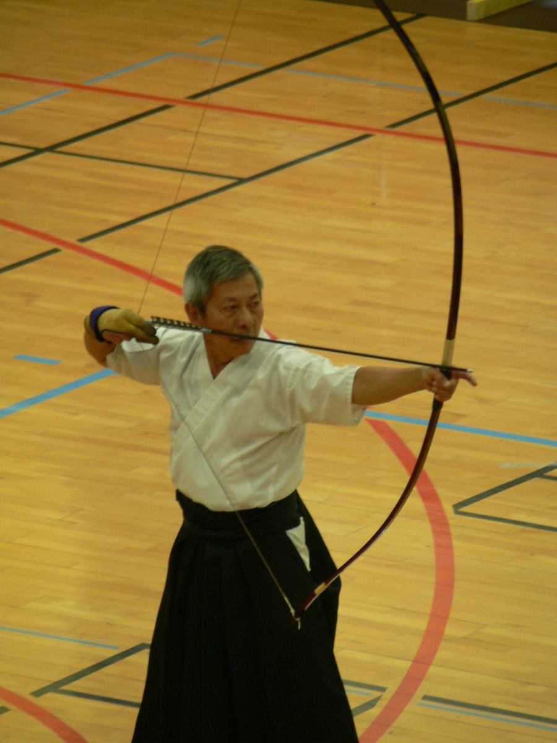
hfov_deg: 3.4
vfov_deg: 4.6
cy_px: 372
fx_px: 9268
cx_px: 278
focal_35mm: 432
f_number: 3.3
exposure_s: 1/30
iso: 100
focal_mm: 72
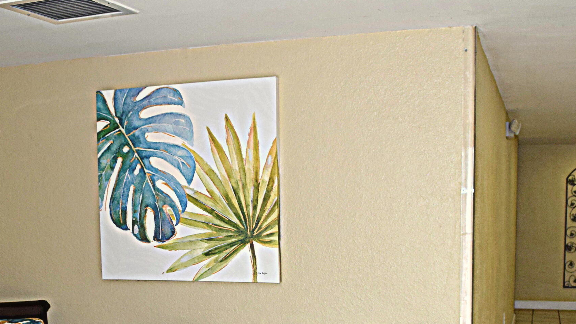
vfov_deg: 23.3
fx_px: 764
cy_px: 294
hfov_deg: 41.2
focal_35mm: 50
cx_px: 251
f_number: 5.6
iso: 640
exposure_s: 1/200
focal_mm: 18
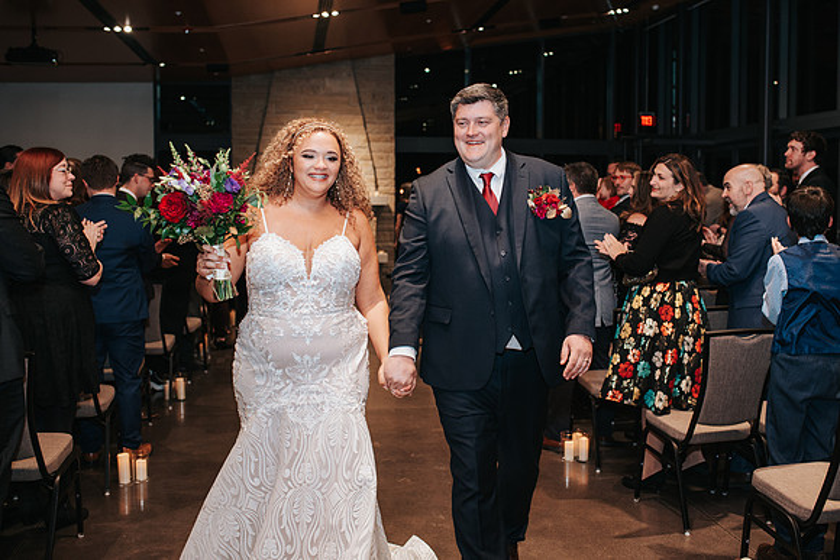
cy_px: 255
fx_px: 888
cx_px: 457
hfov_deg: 50.5
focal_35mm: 38
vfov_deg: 35.0
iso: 1000
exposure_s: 1/200
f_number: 2.8
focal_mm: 35
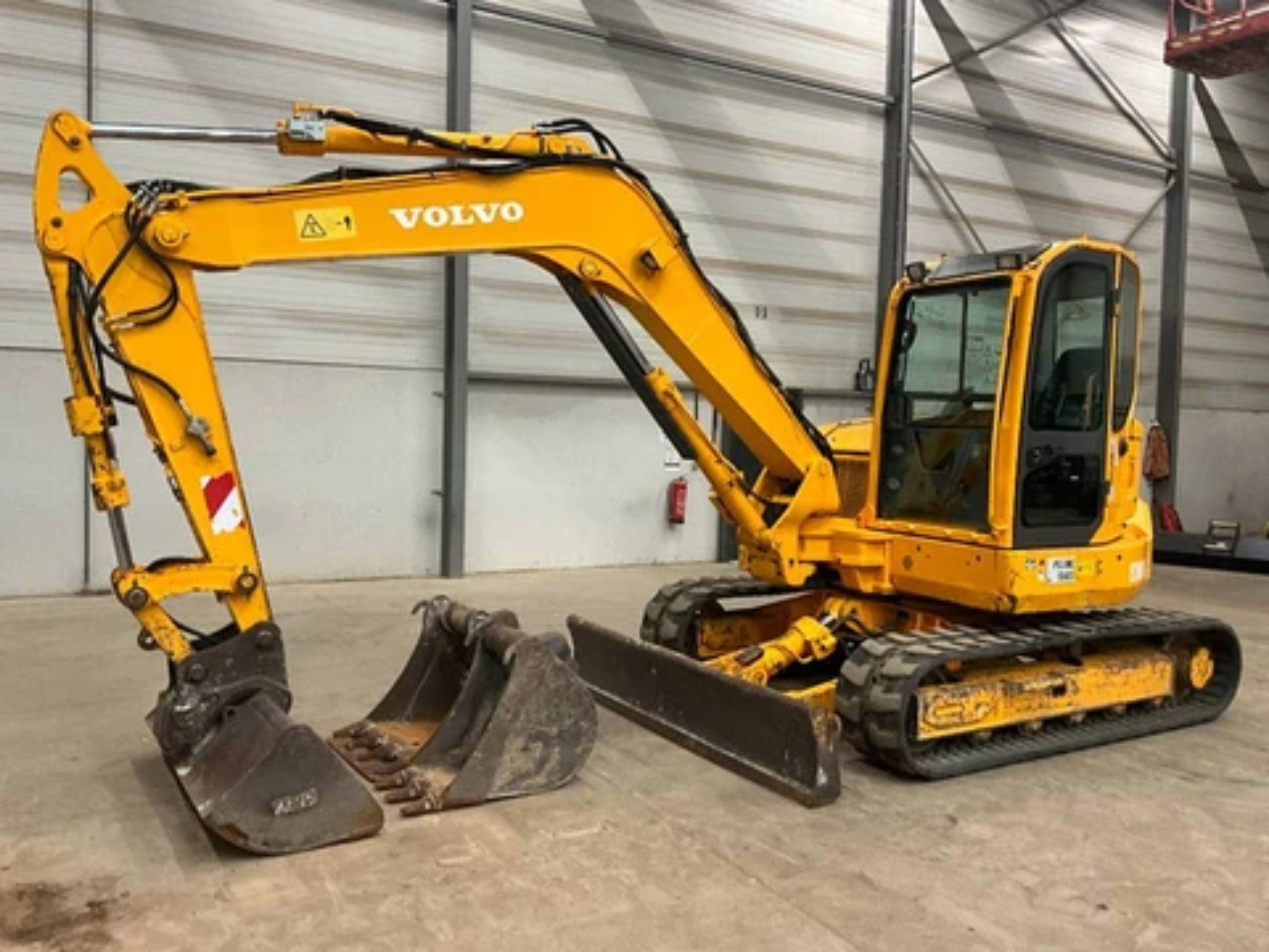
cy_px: 476
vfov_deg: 48.2
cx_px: 634
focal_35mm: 29
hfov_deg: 61.7
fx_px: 1063
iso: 200
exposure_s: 1/60
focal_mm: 3
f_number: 1.8
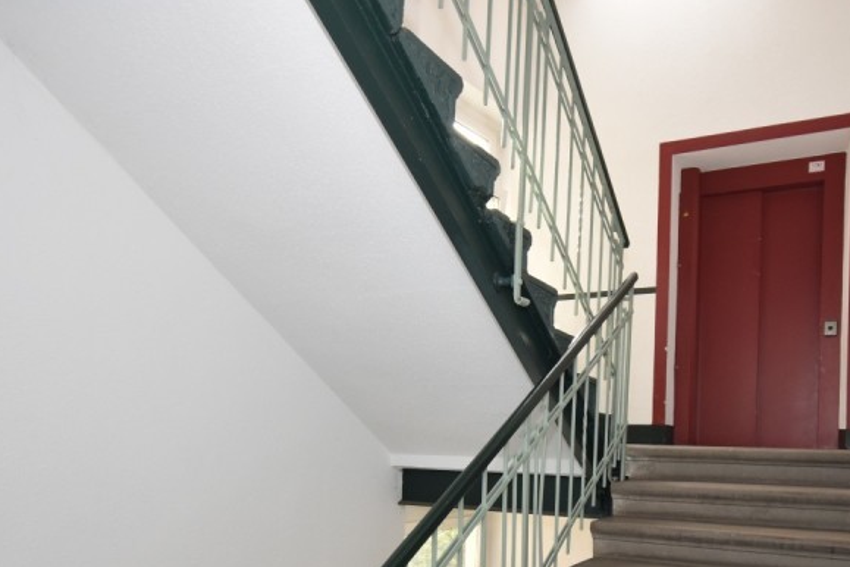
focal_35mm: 28
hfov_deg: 64.6
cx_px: 526
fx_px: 661
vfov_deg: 44.4
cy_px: 444
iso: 720
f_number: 5
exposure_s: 1/200
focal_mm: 10
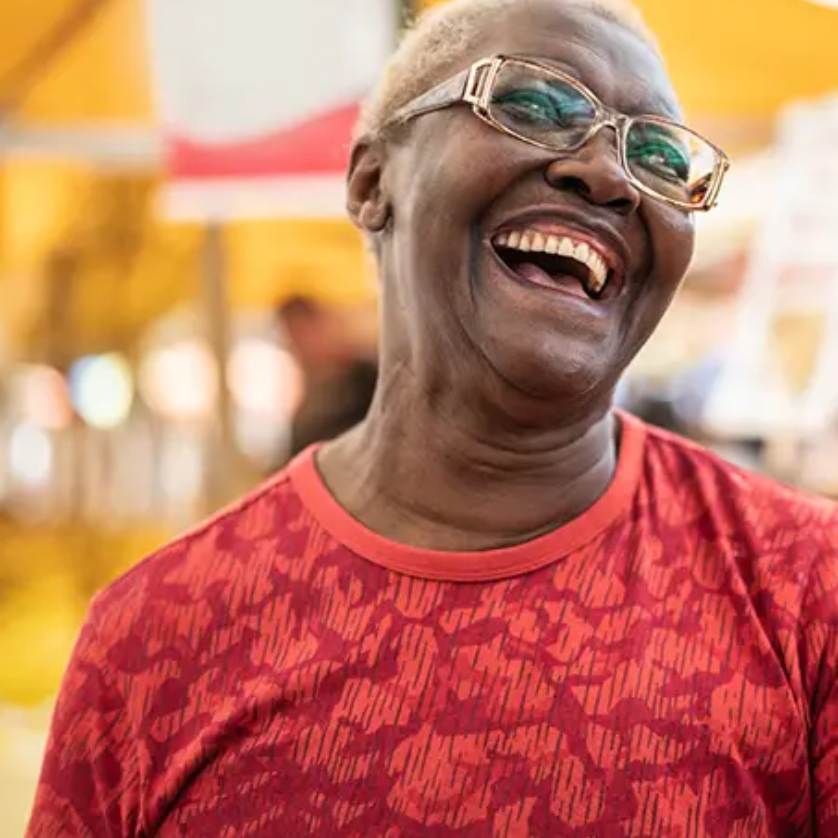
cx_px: 697
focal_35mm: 75
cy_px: 348
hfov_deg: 22.7
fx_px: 2054
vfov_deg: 23.0
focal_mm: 50
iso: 1000
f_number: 1.4
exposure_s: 1/200
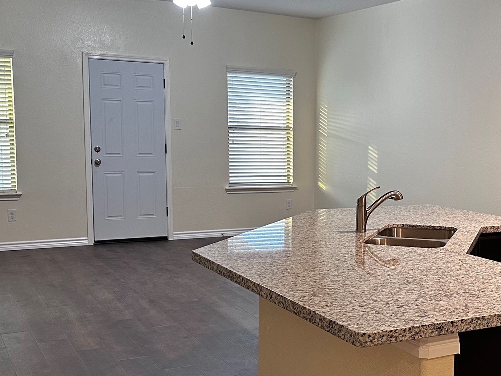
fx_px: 709
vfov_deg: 29.6
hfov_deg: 37.9
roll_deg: -2.0
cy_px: 225
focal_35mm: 49
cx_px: 376
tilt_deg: -6.1
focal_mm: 6.86
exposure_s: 1/60
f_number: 1.78
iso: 320
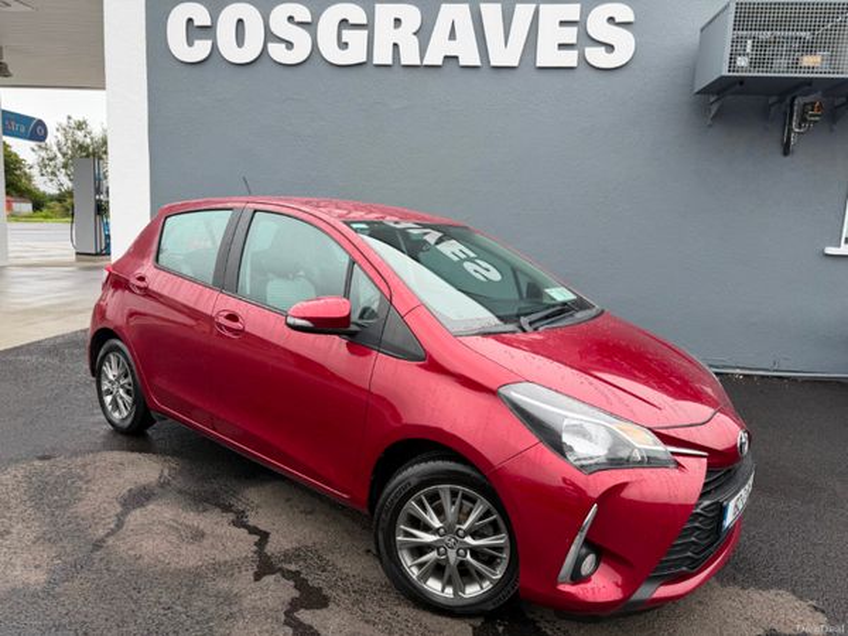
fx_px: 588
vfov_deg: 56.8
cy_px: 318
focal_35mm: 24
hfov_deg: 71.6
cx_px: 424
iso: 80
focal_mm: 6.76
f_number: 1.78
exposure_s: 1/617
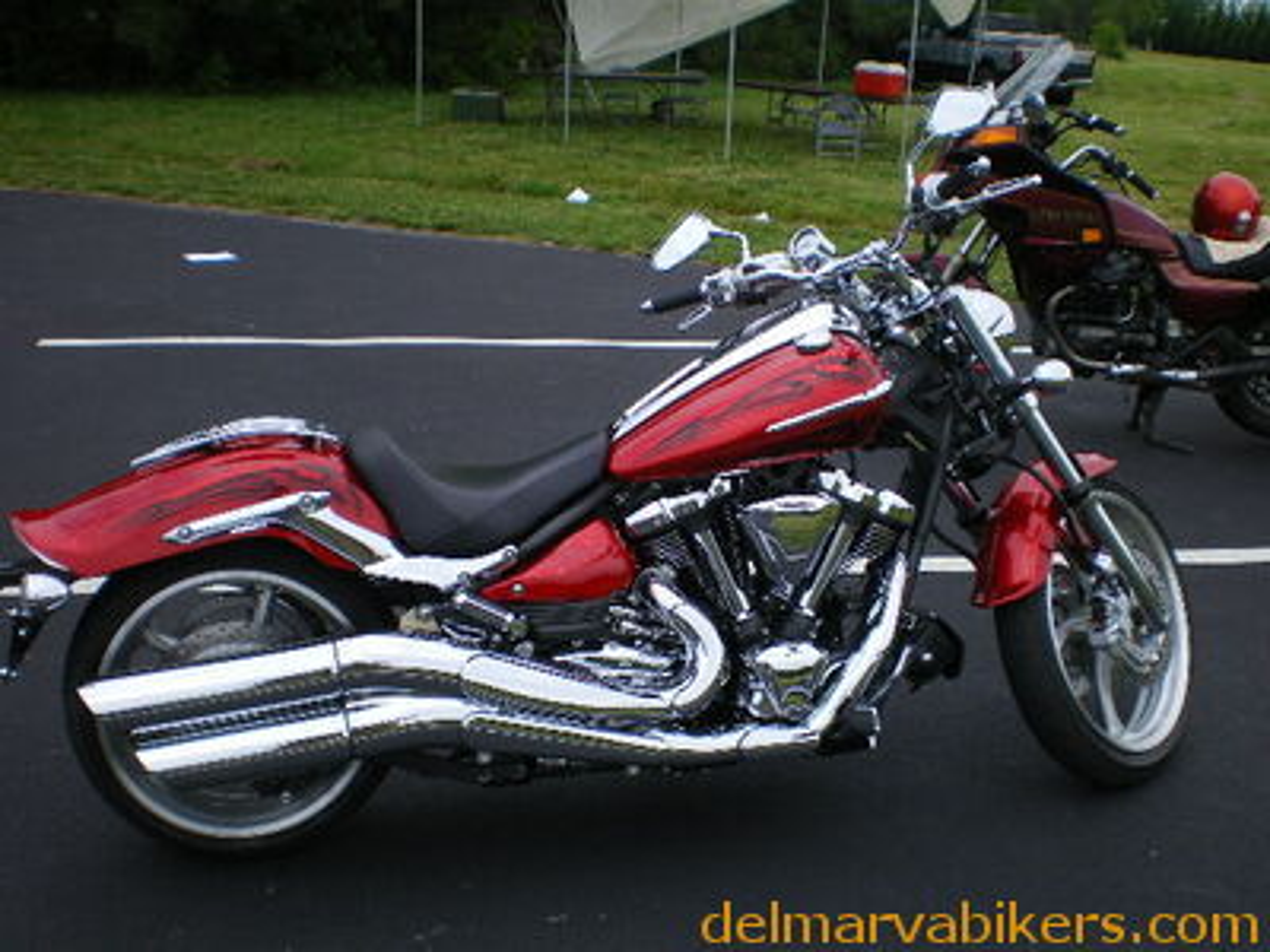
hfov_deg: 49.0
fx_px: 1394
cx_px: 635
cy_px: 476
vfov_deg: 37.7
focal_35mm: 38
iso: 64
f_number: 4.6
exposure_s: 1/250
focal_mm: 6.3
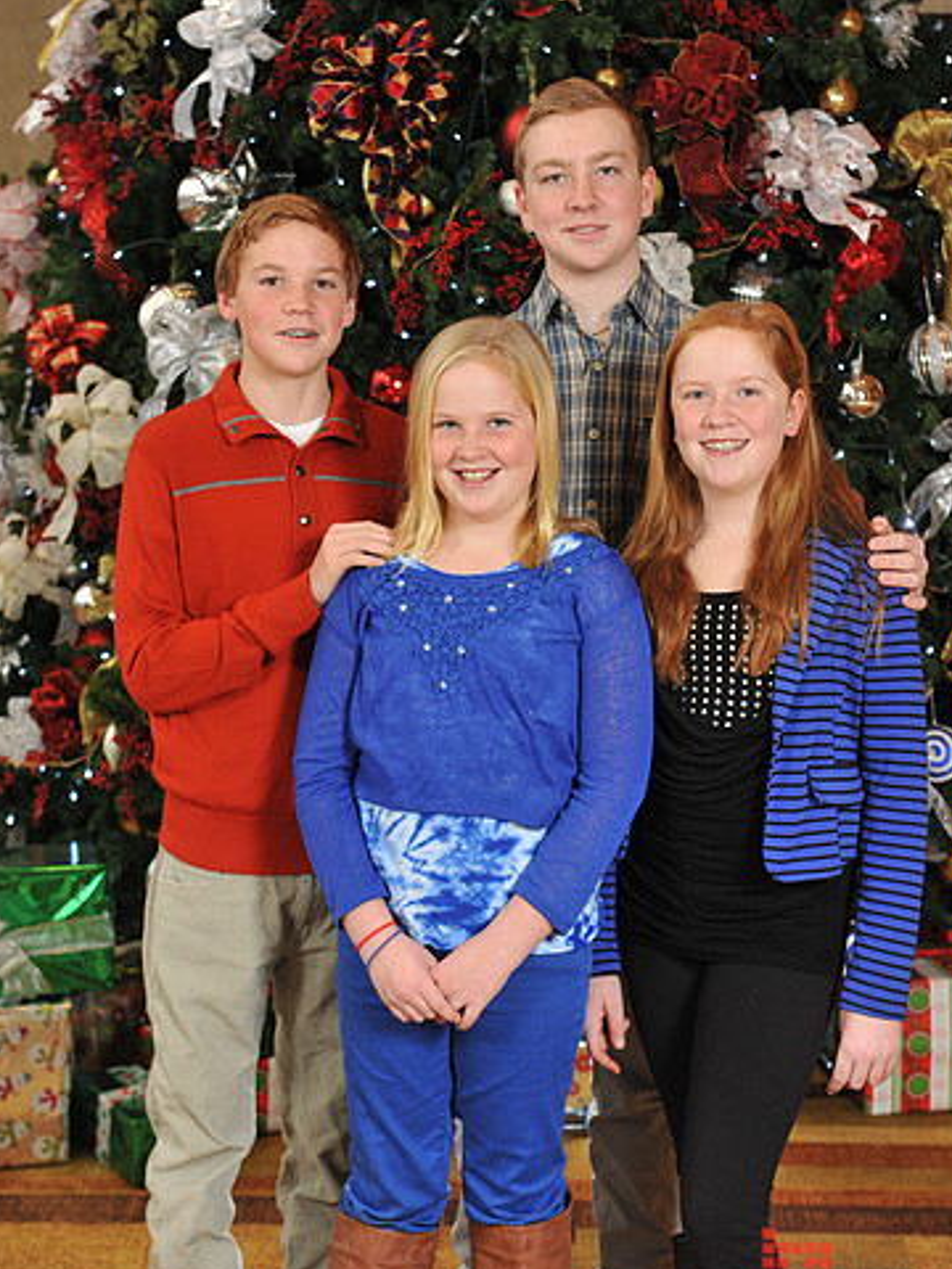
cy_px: 634
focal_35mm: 72
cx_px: 489
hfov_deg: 20.4
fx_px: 2640
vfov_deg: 27.0
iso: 1600
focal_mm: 62
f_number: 6.3
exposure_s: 1/125
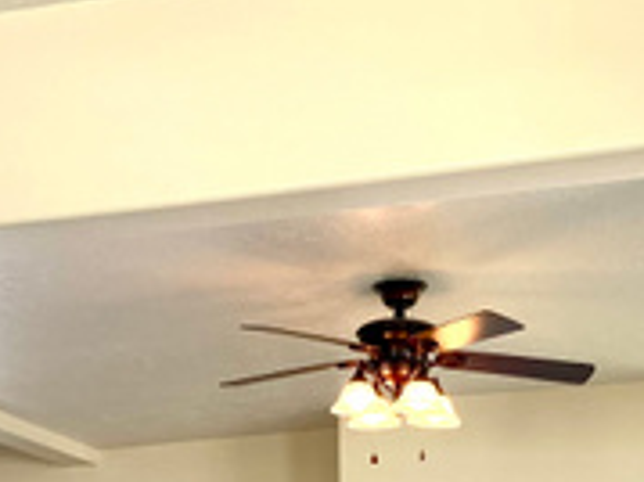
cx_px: 335
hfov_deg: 21.1
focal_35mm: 93
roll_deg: -0.3
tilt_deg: -2.4
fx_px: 1729
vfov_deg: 14.2
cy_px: 845
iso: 64
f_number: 1.8
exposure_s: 1/120
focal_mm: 4.25
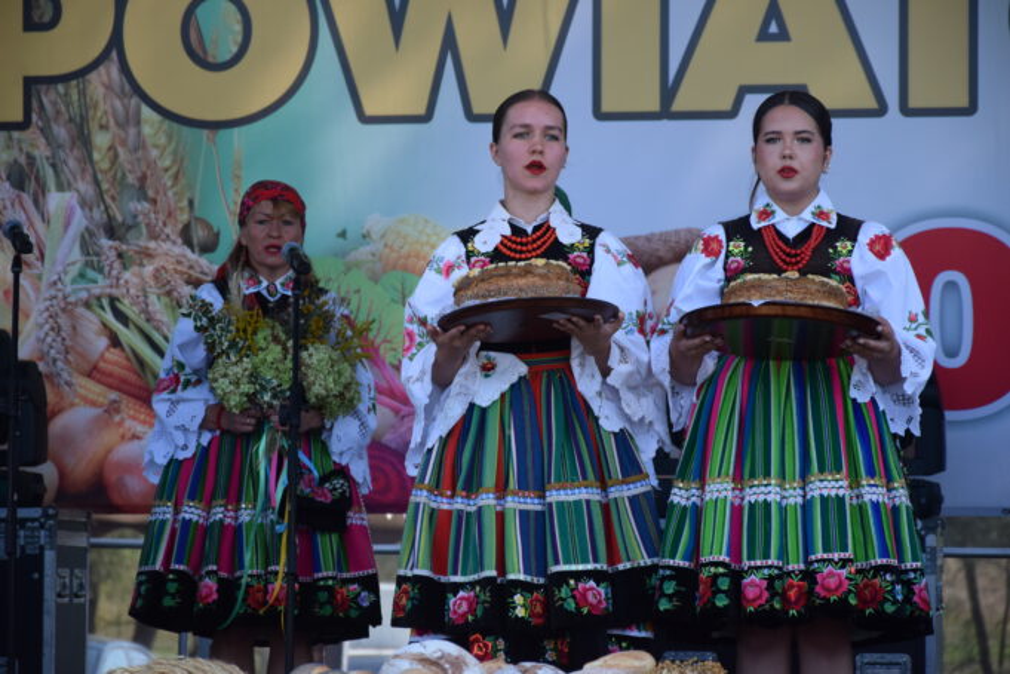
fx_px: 4418
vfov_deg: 8.7
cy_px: 337
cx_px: 505
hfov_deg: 13.0
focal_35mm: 158
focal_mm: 105
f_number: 5.6
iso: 800
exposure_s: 1/800
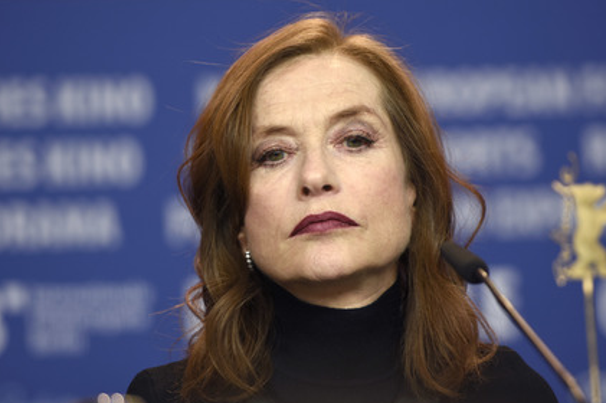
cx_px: 323
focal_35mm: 314
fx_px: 5274
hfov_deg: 6.6
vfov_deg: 4.4
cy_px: 203
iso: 640
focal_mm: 195
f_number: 2.8
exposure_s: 1/500
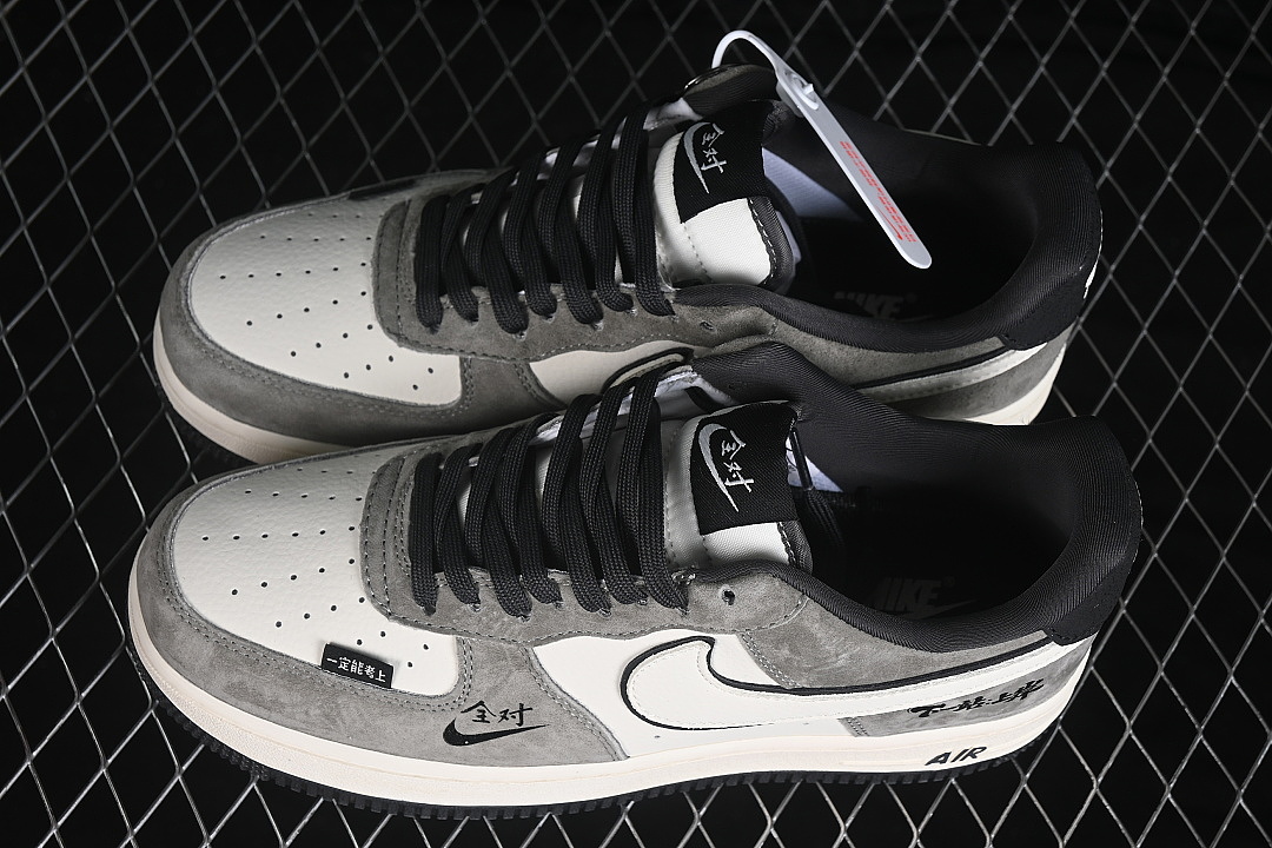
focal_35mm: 75
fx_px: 2650
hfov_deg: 27.0
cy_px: 424
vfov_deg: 18.2
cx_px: 636
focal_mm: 50
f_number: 7.1
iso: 160
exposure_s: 1/60
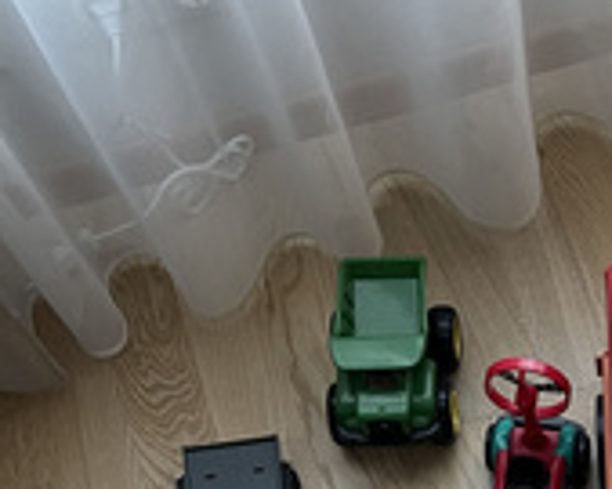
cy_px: 750
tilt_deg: -72.2
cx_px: 675
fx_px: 1358
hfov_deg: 23.8
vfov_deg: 18.0
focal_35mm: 75
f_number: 1.6
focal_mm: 4.2
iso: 400
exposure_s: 1/60
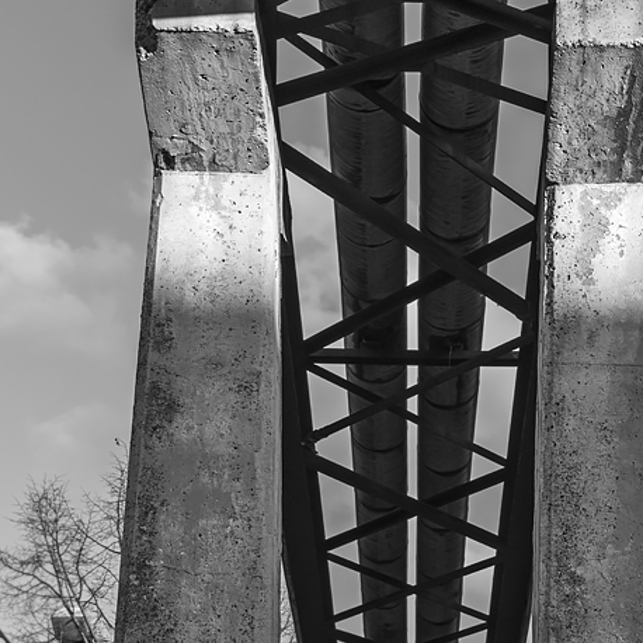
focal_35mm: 89
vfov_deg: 19.5
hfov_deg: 19.5
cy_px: 368
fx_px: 1870
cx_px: 413
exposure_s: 1/160
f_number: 6.3
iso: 200
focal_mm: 32
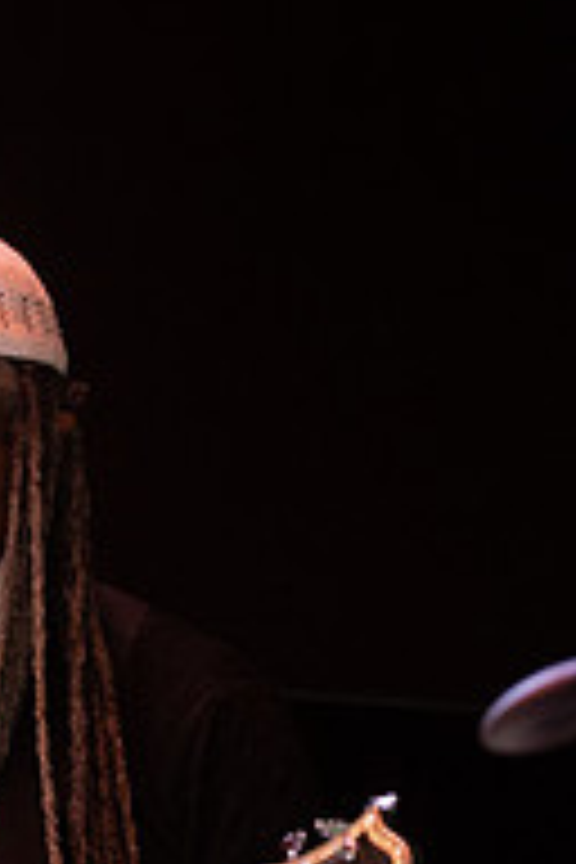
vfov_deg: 5.6
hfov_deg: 3.7
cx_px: -4
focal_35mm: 369
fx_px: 8855
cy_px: 832
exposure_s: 1/200
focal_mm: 105
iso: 1600
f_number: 2.8
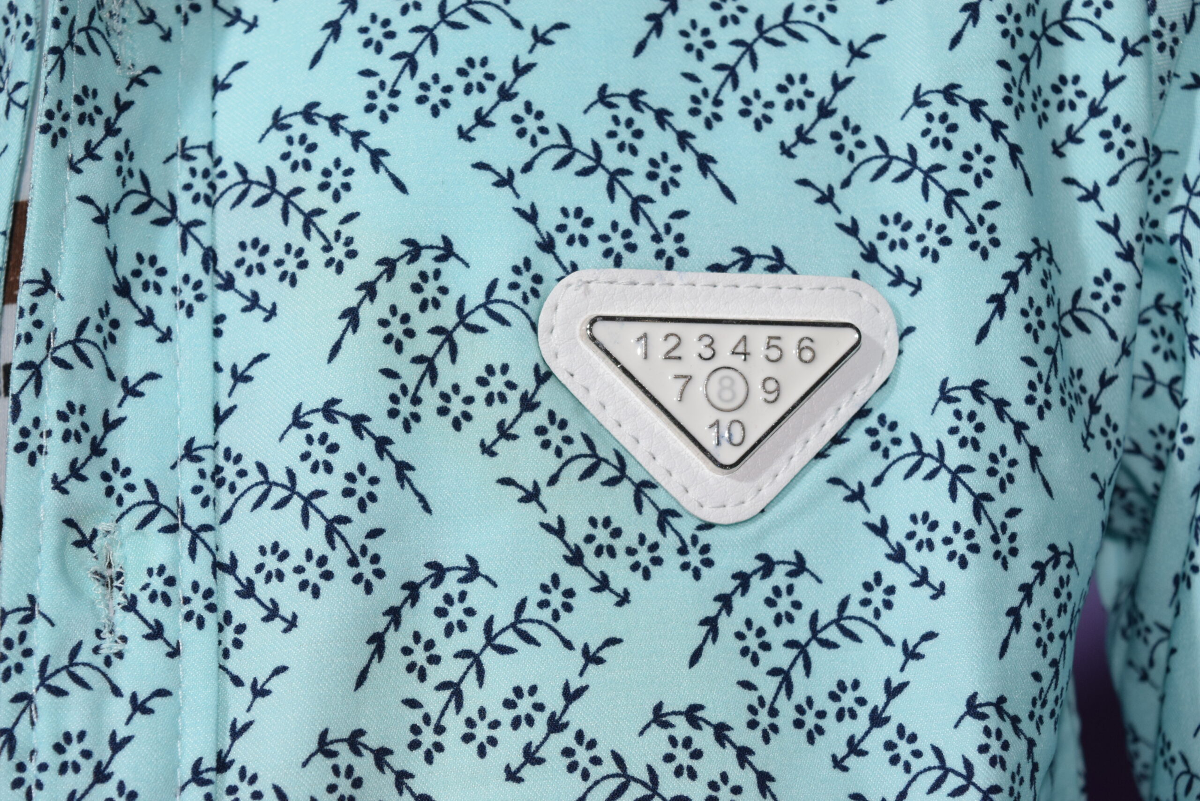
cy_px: 400
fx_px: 2750
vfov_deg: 16.6
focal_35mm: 82
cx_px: 600
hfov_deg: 24.6
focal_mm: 55
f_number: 9
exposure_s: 1/200
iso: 800
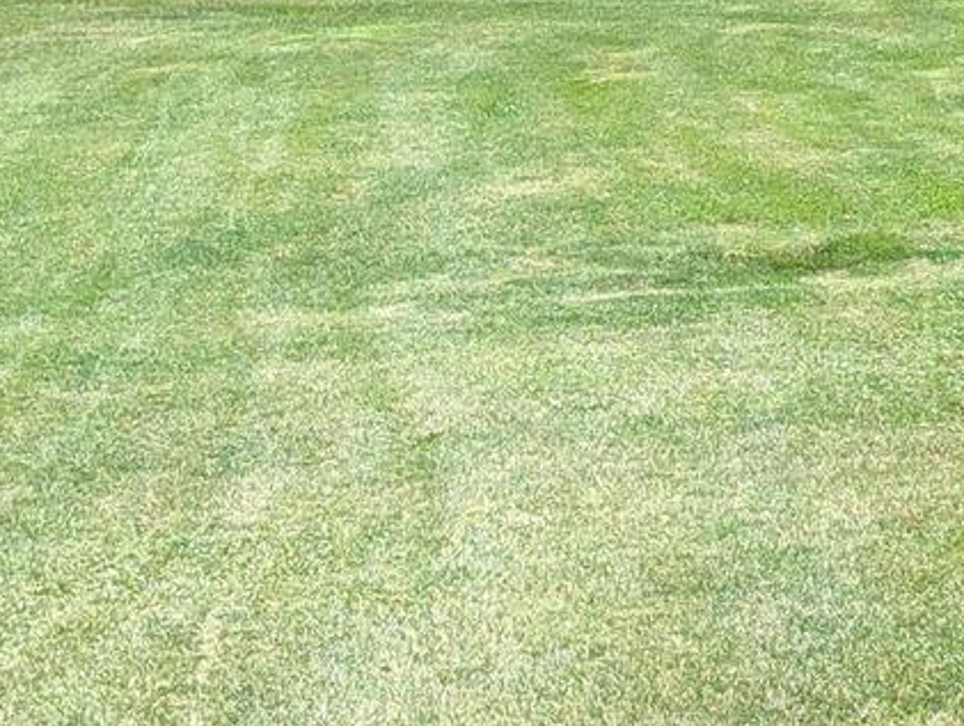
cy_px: 7
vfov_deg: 9.0
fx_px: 4574
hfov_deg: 11.9
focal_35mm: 164
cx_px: 1014
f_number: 1.85
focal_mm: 6.81
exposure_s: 1/724
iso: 54
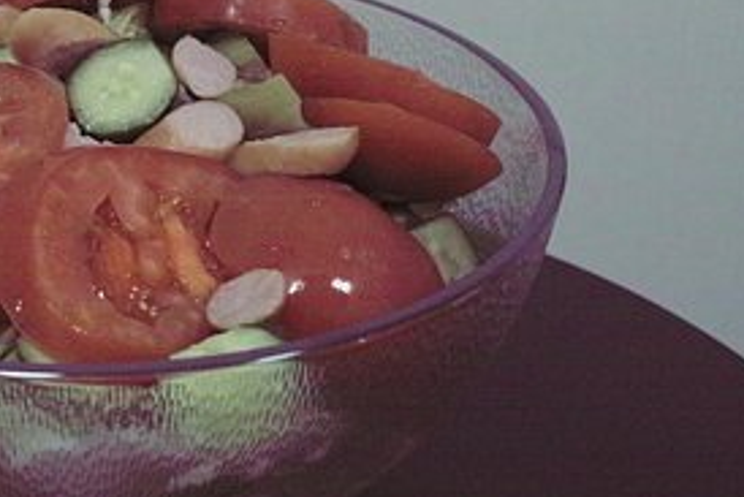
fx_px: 1737
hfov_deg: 23.5
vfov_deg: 16.3
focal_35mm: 84
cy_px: 175
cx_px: 65
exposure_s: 1/30
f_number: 8
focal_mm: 30
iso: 1600
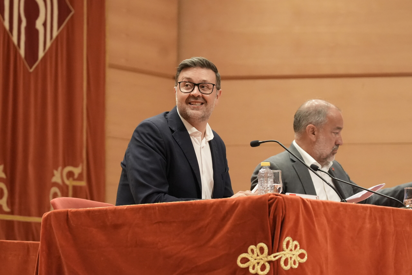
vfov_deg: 8.7
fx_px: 1797
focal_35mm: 157
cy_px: 138
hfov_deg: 13.1
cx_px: 206
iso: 6400
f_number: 4.5
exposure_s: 1/160
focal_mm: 105
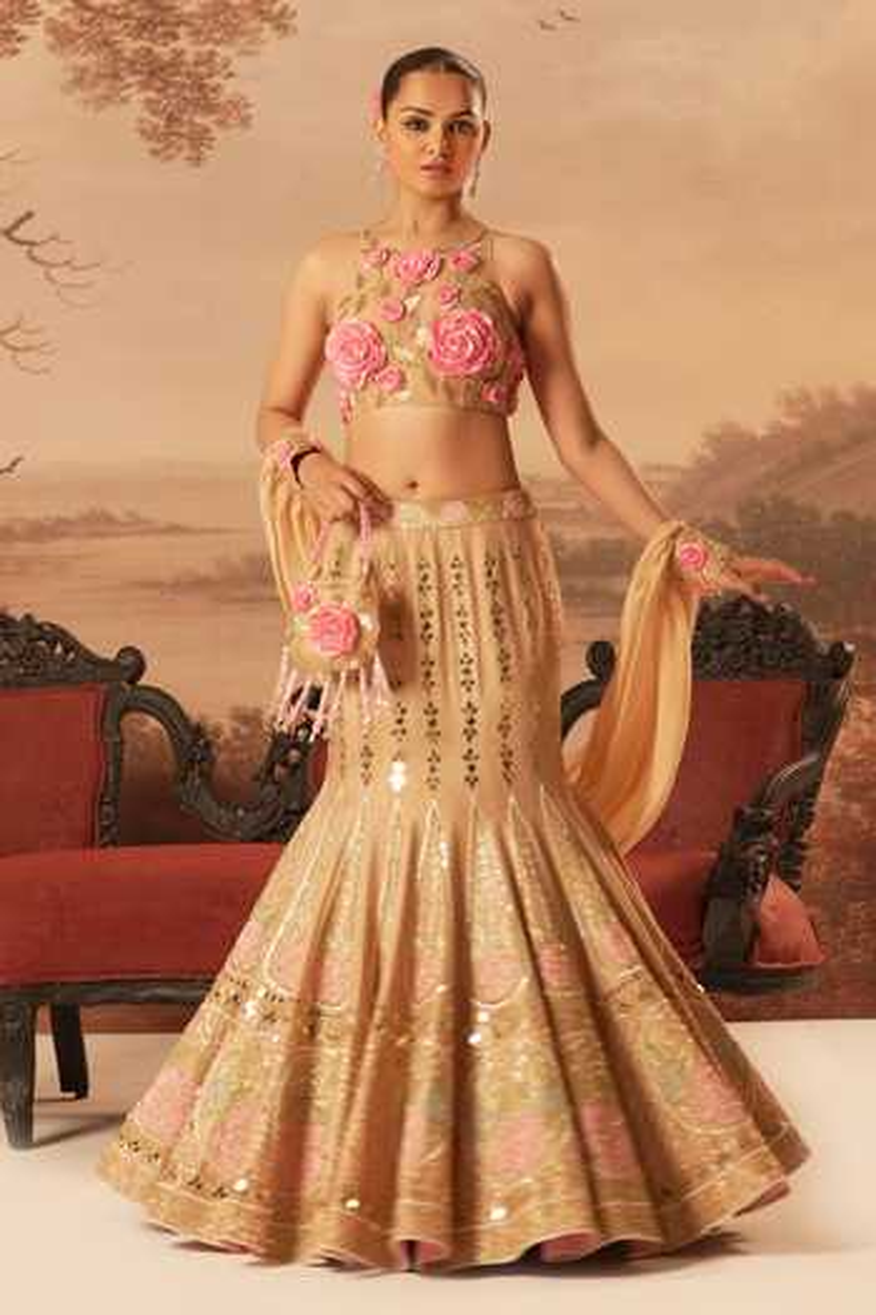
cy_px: 658
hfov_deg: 19.5
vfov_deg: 28.8
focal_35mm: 70
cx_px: 438
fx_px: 2555
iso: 1600
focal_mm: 70
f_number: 4
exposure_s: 1/125
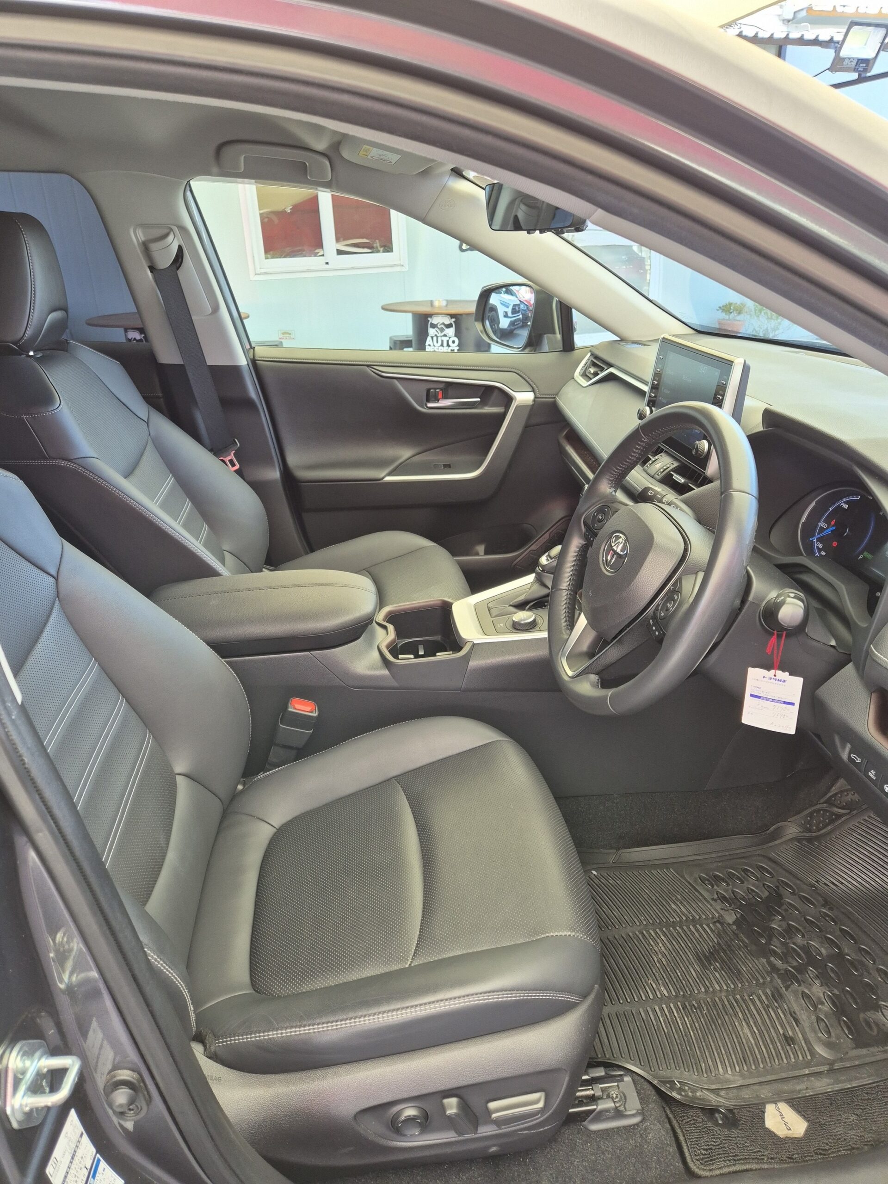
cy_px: 592
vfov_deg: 73.9
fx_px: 787
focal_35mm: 23
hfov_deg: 58.9
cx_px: 444
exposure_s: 1/180
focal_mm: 5.4
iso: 160
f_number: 1.8
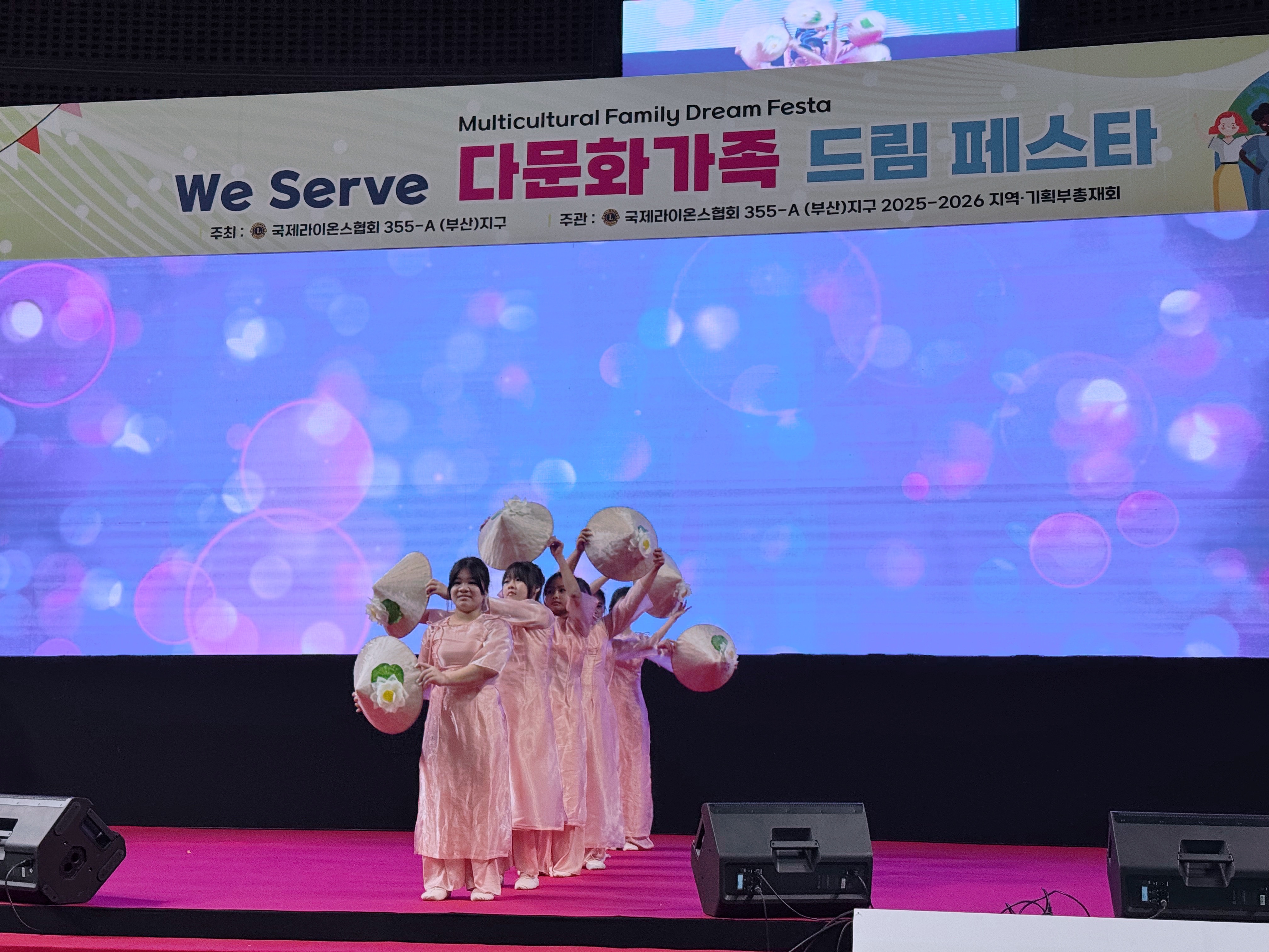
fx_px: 1760
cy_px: 476
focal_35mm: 48
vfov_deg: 30.3
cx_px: 634
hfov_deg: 39.7
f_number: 1.78
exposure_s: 1/240
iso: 80
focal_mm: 6.76
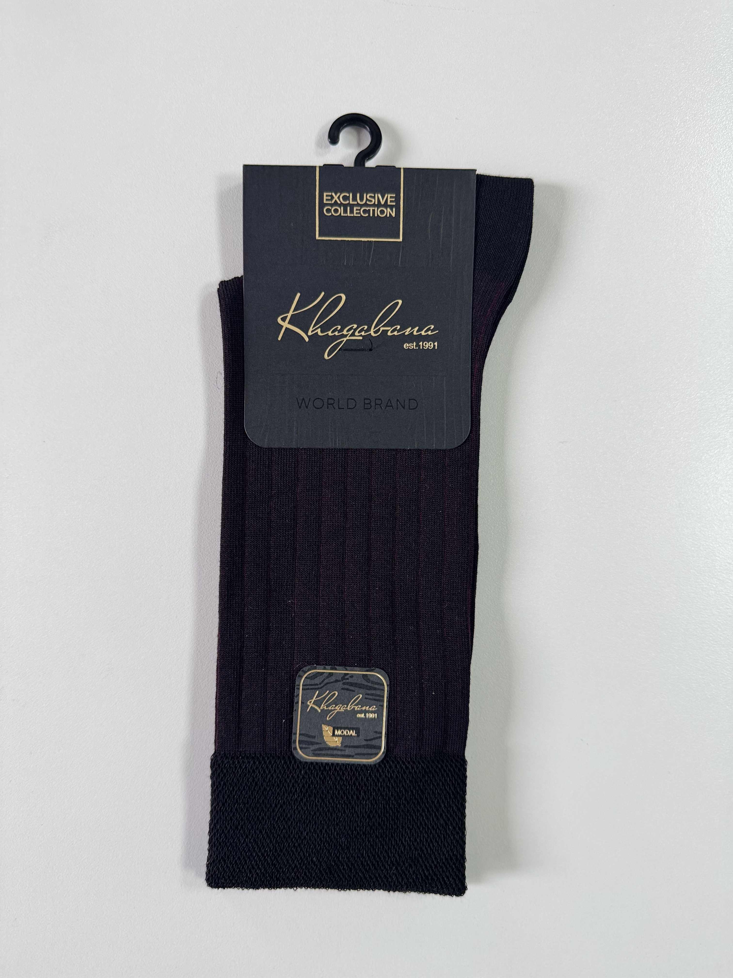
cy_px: 489
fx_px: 678
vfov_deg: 71.6
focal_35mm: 24
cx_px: 366
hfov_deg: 56.8
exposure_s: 1/121
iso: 200
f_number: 1.78
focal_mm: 6.76
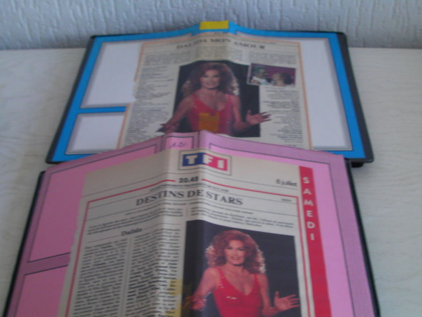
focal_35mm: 50
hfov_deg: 38.2
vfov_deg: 29.1
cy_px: 174
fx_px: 610
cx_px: 226
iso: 76
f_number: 3.5
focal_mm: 6.3
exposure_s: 1/30
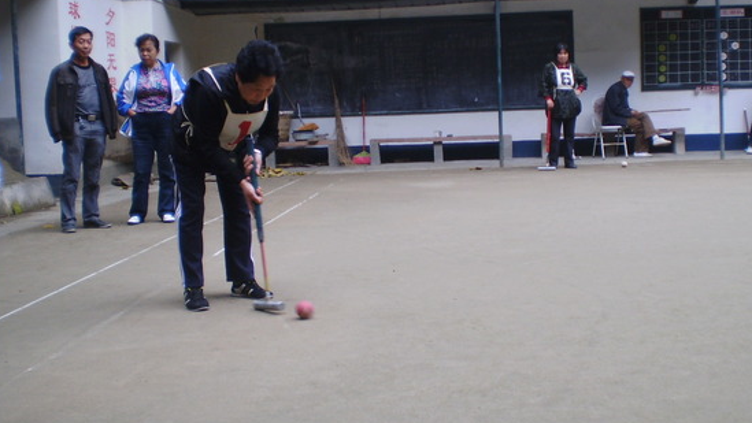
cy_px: 207
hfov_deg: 41.2
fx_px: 997
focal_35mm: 50
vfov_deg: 24.0
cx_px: 444
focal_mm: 6.3
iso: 64
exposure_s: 1/80
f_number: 3.1
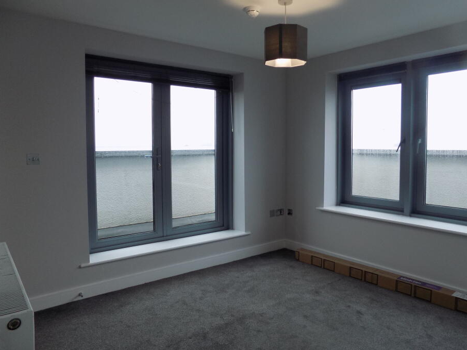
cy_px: 169
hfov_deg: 67.2
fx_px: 351
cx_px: 253
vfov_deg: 53.0
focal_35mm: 26
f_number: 3.1
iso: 100
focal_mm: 4
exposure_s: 1/30
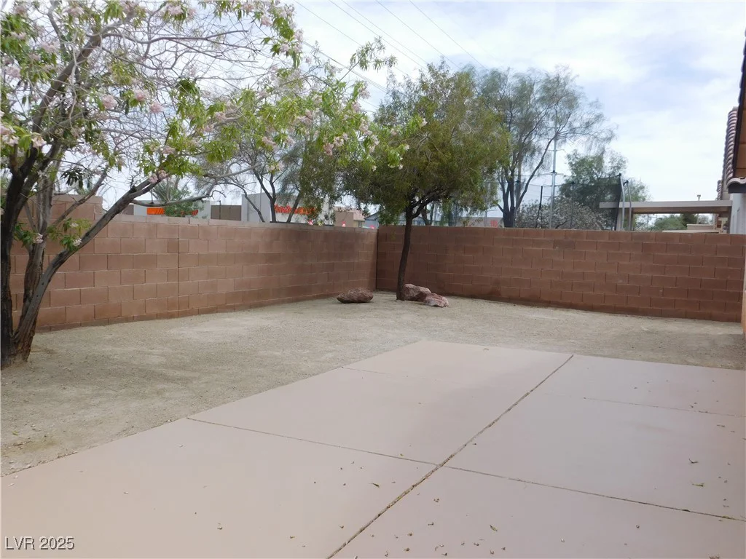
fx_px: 647
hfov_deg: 60.0
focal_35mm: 30
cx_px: 373
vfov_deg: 46.8
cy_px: 280
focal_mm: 5.3
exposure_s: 1/1000
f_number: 3.2
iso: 125
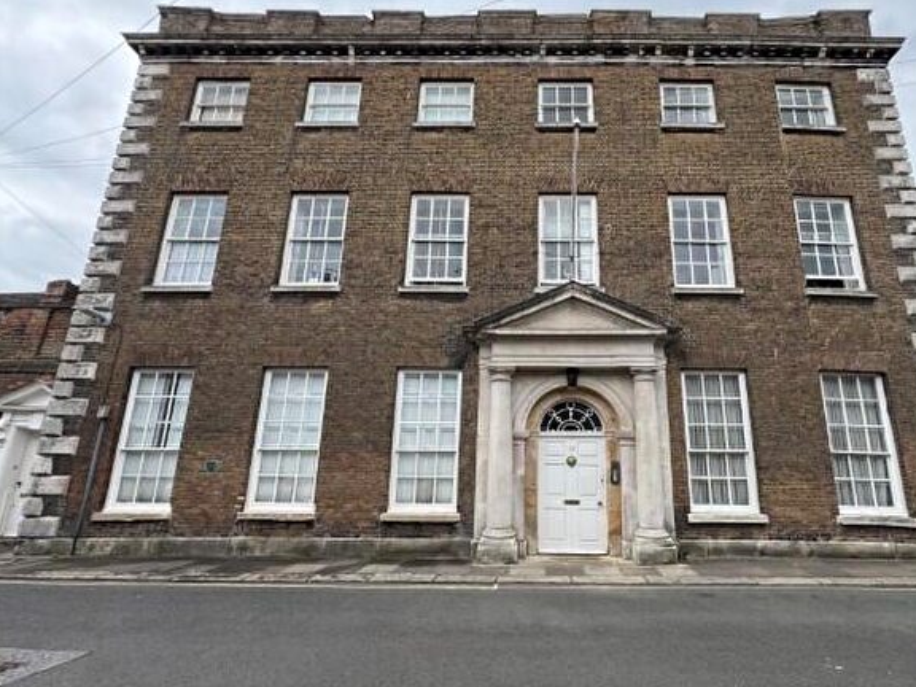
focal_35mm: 17
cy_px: 354
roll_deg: -1.2
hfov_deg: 90.4
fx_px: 450
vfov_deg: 74.7
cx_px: 526
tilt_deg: +13.8
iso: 40
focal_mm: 2.22
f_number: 2.2
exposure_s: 1/335
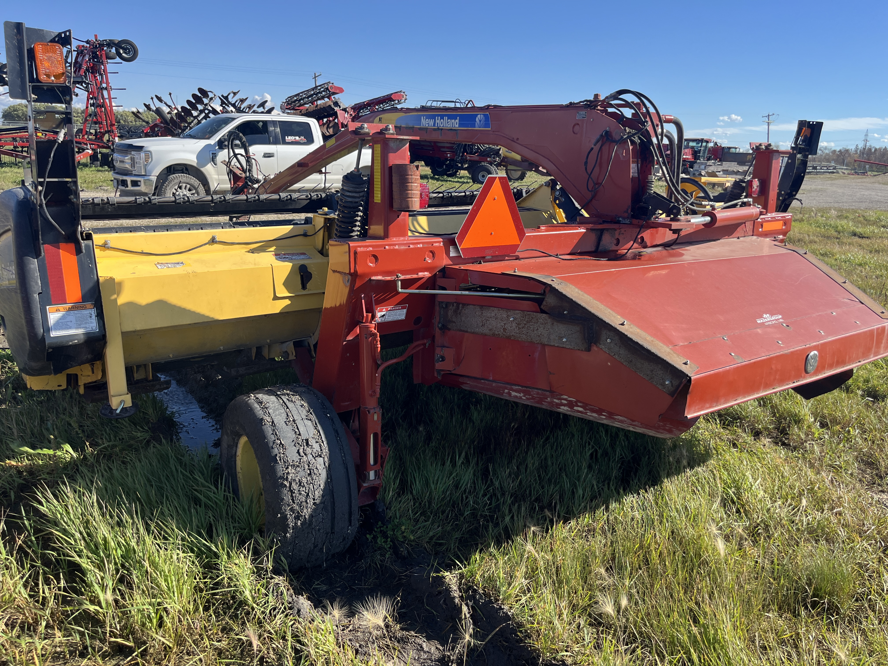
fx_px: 667
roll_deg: -2.5
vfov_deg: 53.1
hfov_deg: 67.3
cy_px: 333
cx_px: 444
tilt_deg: -13.6
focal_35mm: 26
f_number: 1.6
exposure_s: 1/1536
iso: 50
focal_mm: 5.1
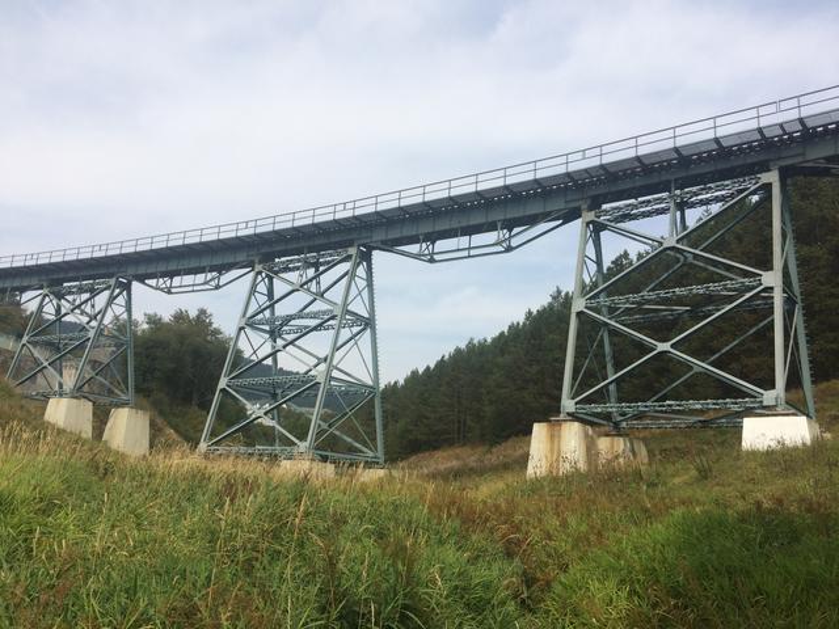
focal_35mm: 29
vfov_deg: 48.2
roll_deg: -2.4
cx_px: 420
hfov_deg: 61.7
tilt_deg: +14.8
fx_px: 703
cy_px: 314
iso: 32
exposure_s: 1/2160
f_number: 2.2
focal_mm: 4.15
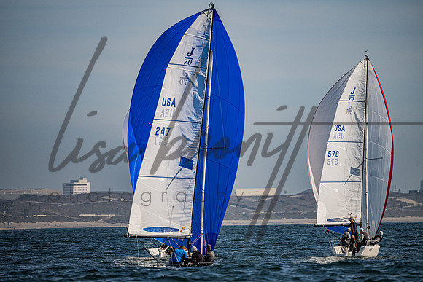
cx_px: 213
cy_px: 139
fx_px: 5030
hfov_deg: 4.8
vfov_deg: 3.2
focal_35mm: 428
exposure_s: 1/3200
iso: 320
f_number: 5.6
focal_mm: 400
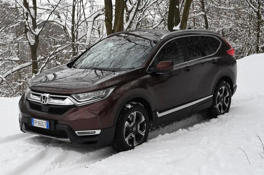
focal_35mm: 57
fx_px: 418
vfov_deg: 23.7
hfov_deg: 35.1
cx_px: 132
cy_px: 88
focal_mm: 57
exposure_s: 1/320
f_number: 14
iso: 3200
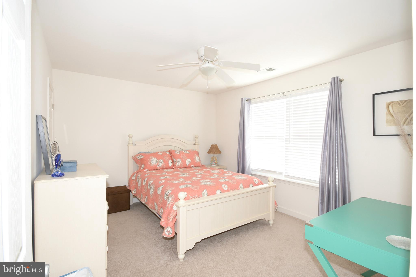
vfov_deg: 70.4
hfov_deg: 93.3
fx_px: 196
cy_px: 138
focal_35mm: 17
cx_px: 208
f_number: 8
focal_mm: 11.5
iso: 500
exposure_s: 1/60
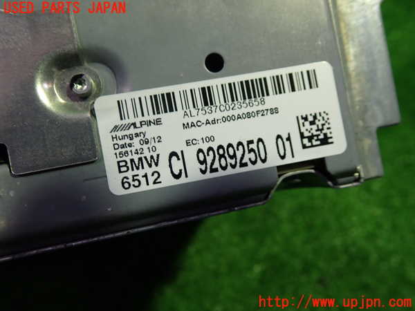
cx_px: 208
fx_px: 360
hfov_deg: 60.0
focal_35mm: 30
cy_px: 156
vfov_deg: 46.8
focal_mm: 5.4
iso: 160
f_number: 2.3
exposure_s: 1/60
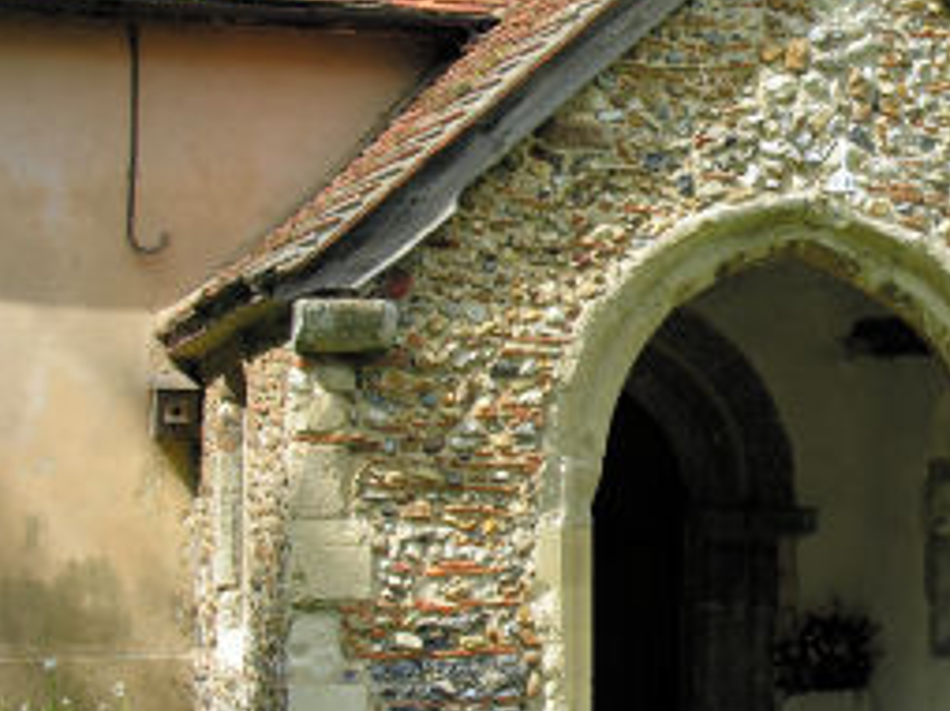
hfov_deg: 18.2
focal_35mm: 107
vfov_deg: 13.8
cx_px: 797
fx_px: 2934
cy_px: 354
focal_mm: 15
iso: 50
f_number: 5.6
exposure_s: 1/134
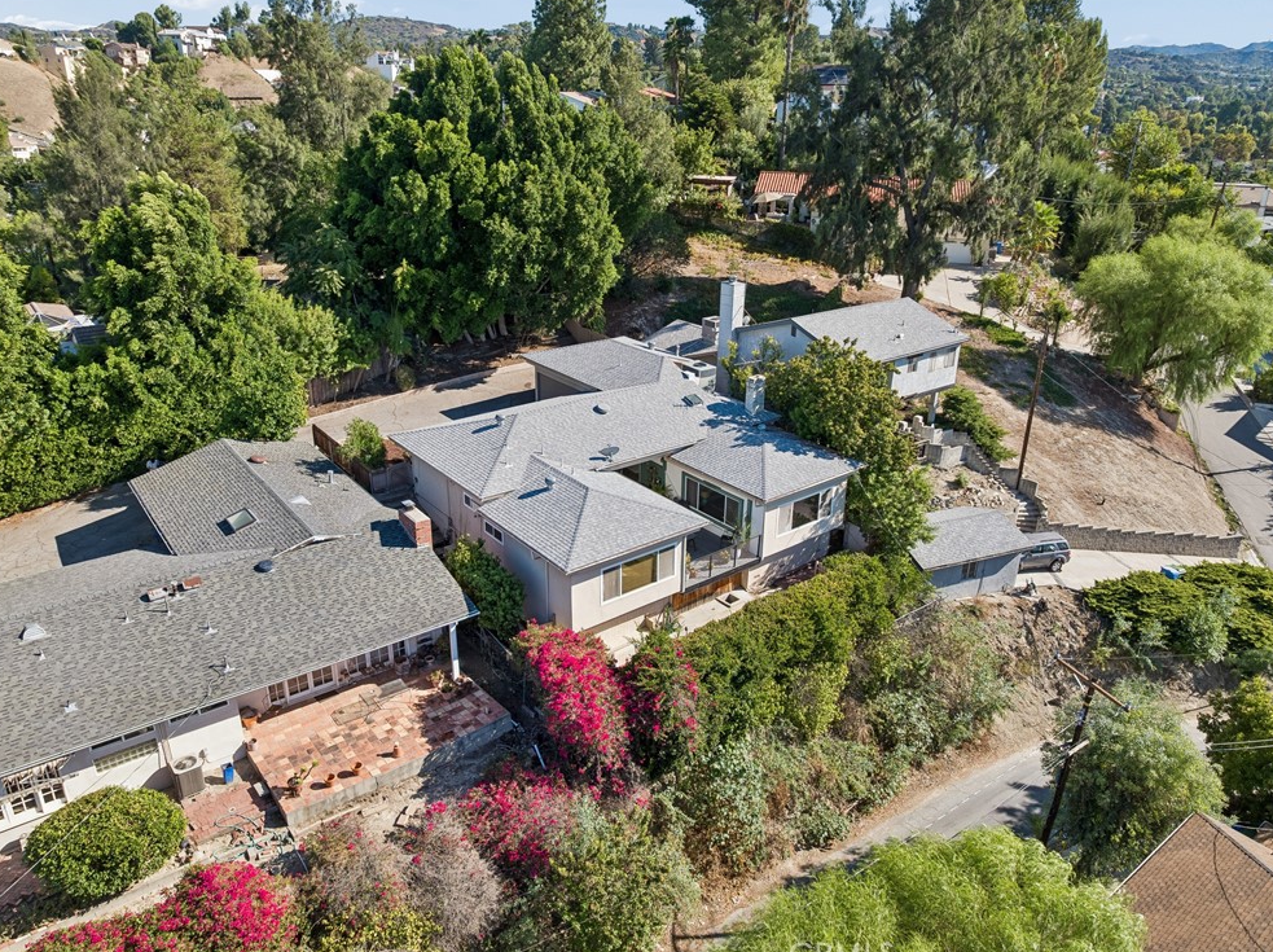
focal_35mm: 25
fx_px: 918
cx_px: 645
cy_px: 477
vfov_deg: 54.8
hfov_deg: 69.4
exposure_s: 1/100
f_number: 2.8
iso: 150
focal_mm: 12.3
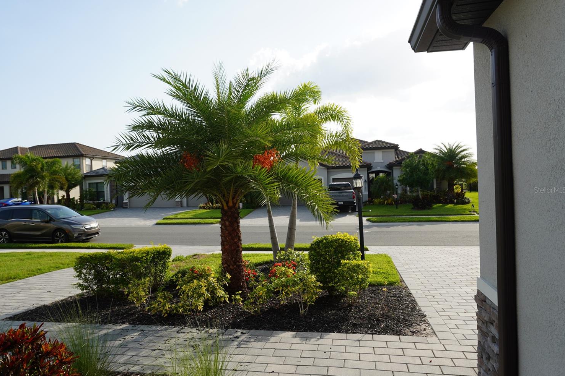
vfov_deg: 49.5
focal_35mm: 26
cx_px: 262
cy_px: 190
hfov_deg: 69.3
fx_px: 408
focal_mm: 16
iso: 100
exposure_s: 1/500
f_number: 5
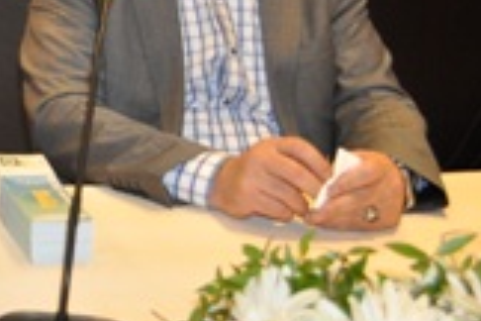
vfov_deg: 15.8
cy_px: -71
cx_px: -172
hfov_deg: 21.7
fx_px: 1109
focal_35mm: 83
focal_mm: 20
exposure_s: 1/60
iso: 800
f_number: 3.8
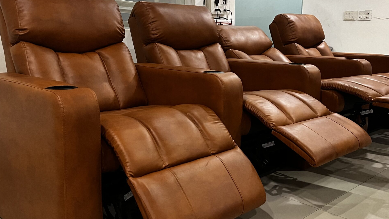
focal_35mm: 38
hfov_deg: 52.7
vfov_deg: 31.2
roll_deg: -0.8
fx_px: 392
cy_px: 96
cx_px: 213
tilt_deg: -9.6
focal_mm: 5.1
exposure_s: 1/50
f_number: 1.6
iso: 500
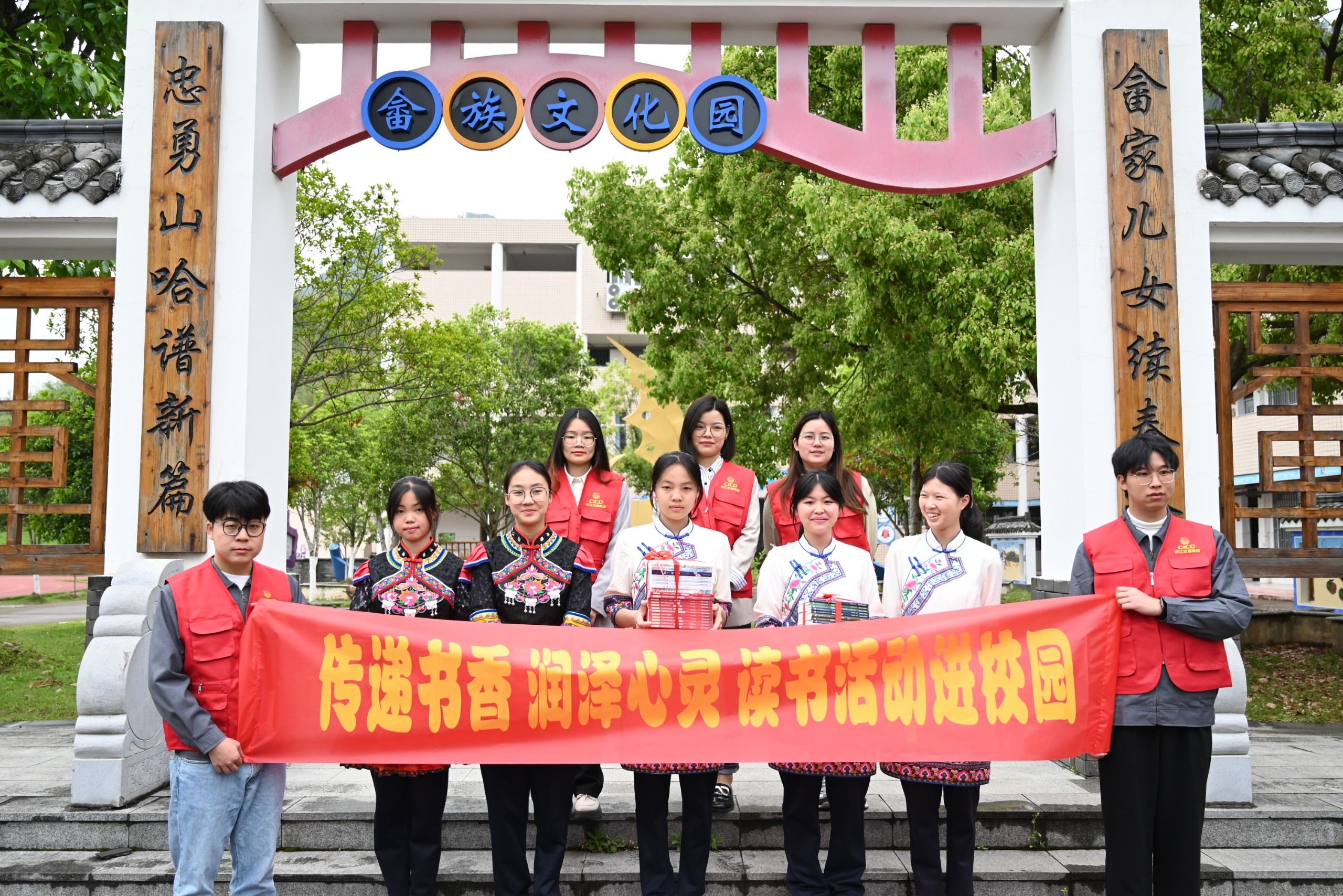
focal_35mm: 31
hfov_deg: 60.3
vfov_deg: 42.3
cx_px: 672
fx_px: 1157
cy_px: 448
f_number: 4
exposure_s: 1/2000
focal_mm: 31
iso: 1000
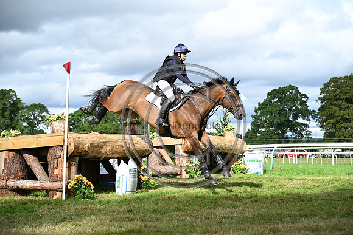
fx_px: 667
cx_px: 176
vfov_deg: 20.0
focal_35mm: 68
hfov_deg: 29.6
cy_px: 118
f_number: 4.5
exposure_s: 1/1250
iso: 320
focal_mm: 68
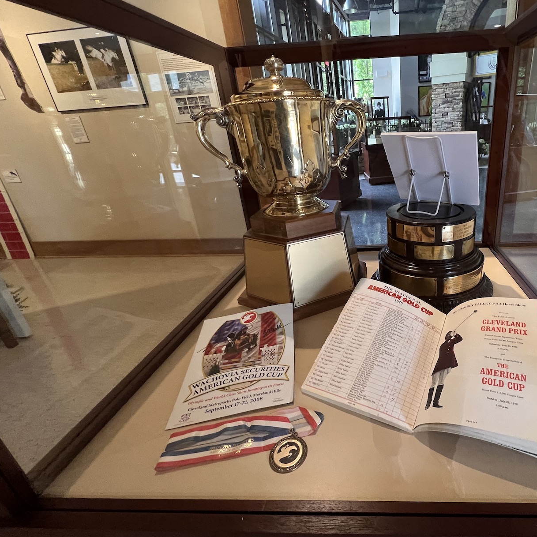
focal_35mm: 17
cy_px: 251
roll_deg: +4.5
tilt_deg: -21.6
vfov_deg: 83.9
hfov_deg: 80.1
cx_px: 373
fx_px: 298
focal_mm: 1.57
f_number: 1.8
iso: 400
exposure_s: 1/60
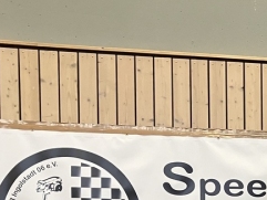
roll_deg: +0.4
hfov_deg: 19.7
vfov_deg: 14.5
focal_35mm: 93
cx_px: 330
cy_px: 323
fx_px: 718
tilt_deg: -1.5
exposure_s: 1/50
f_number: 1.8
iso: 125
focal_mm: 3.99
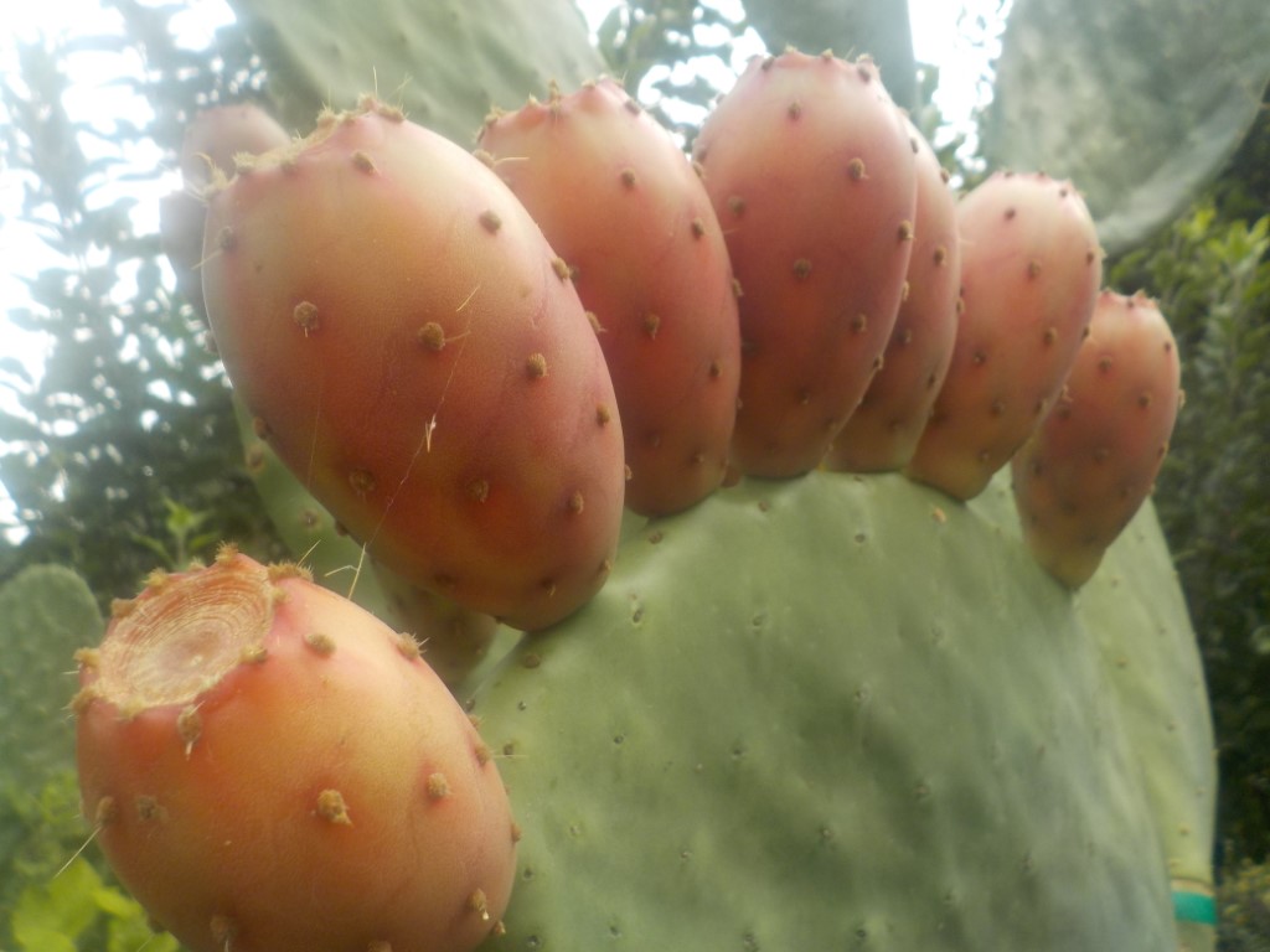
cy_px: 476
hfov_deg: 60.0
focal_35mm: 30
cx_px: 635
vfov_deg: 46.8
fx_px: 1101
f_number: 3.3
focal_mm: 4.1
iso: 125
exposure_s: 1/200
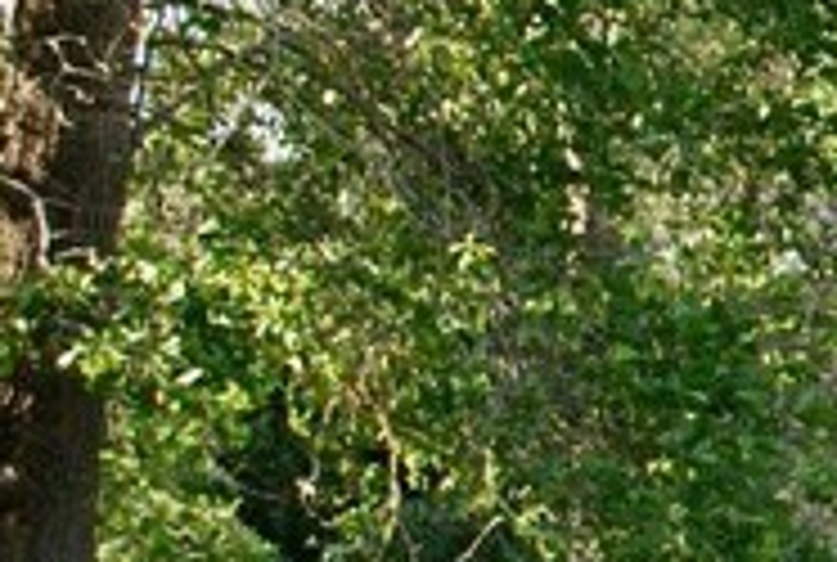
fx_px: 5894
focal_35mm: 253
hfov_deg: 7.9
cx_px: 1474
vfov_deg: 5.5
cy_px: 207
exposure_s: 1/125
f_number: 5.6
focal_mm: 29
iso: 125
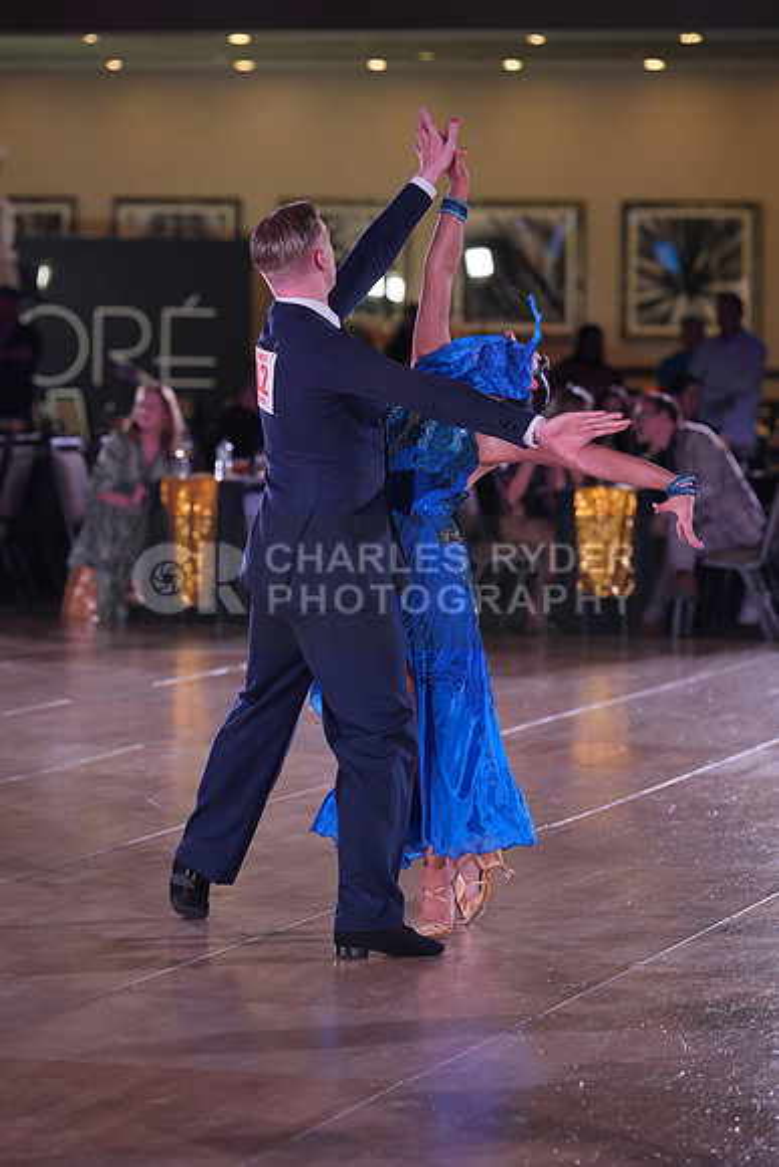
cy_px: 584
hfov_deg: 9.2
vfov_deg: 13.7
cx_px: 390
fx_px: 4865
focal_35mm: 150
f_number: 4
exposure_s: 1/400
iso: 1000
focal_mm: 150
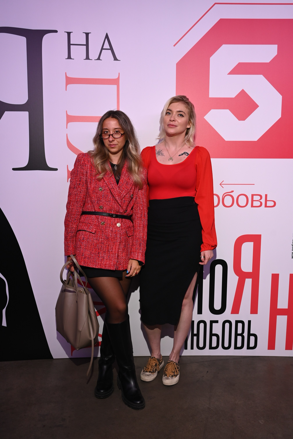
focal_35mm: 34
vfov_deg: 56.5
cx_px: 146
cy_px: 220
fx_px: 409
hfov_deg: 39.4
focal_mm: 33.5
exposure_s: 1/125
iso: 640
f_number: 5
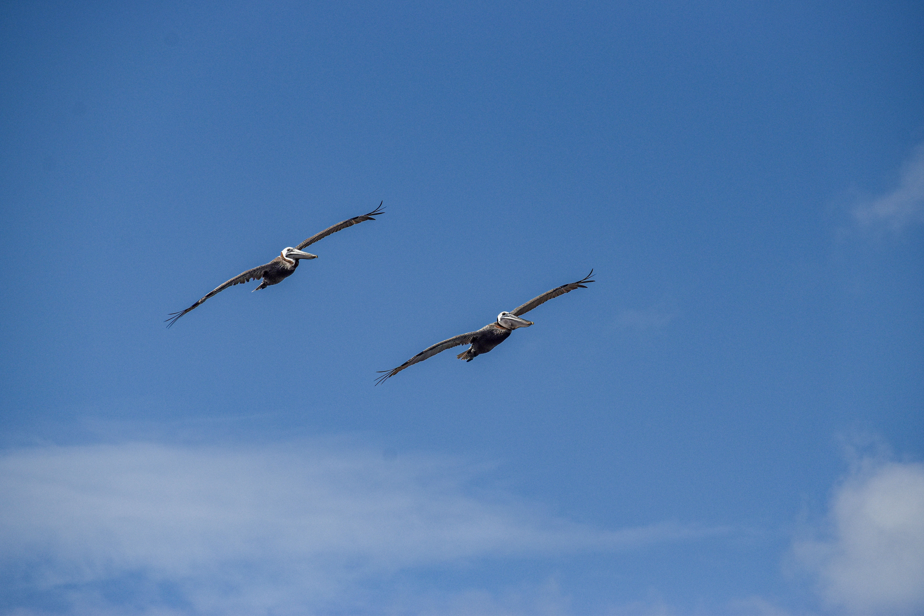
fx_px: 7507
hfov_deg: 7.0
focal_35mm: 292
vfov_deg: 4.7
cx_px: 462
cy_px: 308
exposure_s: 1/3200
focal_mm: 195
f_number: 9
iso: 400
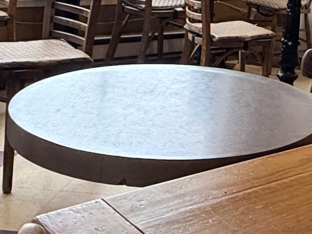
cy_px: 8
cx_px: 348
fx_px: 649
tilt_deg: -8.8
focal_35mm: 72
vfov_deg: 19.9
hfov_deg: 25.0
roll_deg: -5.9
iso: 160
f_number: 2.2
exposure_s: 1/120
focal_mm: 2.22
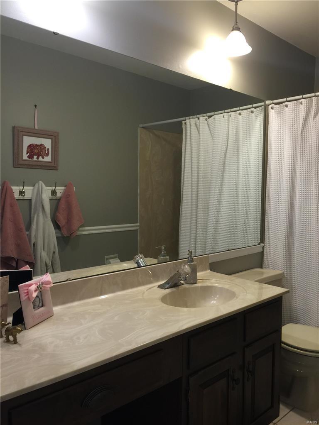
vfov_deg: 61.7
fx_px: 356
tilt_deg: -2.2
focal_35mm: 29
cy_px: 212
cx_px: 160
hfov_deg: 48.2
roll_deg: -1.0
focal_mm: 4.15
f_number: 2.2
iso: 32
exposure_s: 1/15
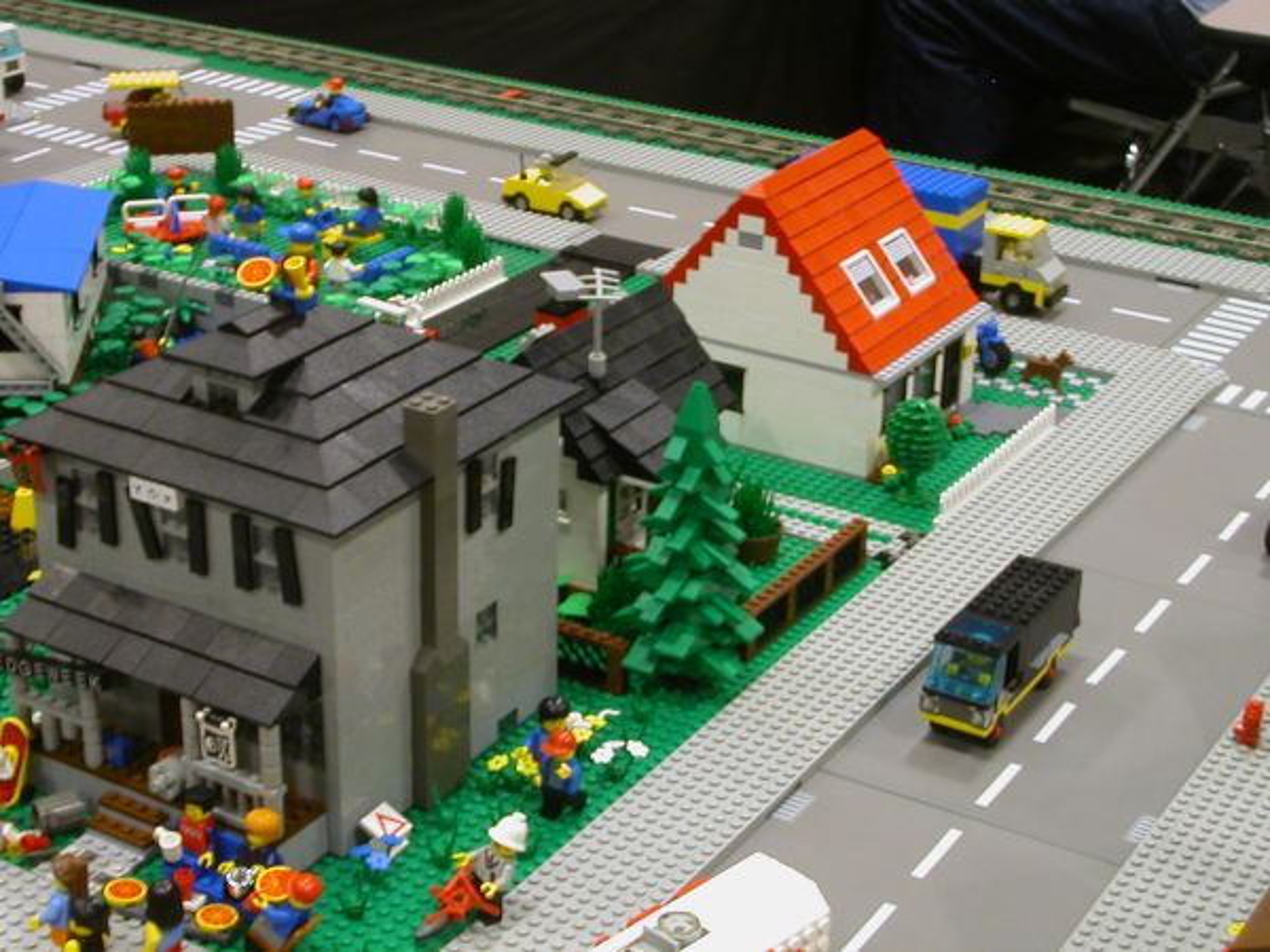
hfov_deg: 30.3
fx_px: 2348
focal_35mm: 64
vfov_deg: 22.9
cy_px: 476
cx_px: 635
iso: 100
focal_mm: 9.7
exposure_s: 1/6.6
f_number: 3.5
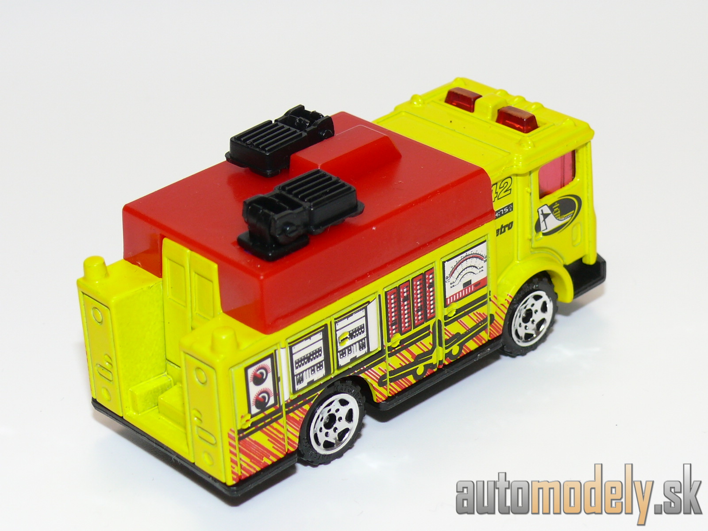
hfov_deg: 22.0
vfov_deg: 16.6
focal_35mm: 89
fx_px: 1820
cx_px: 354
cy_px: 266
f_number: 4
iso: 100
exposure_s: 1/30
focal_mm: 12.5
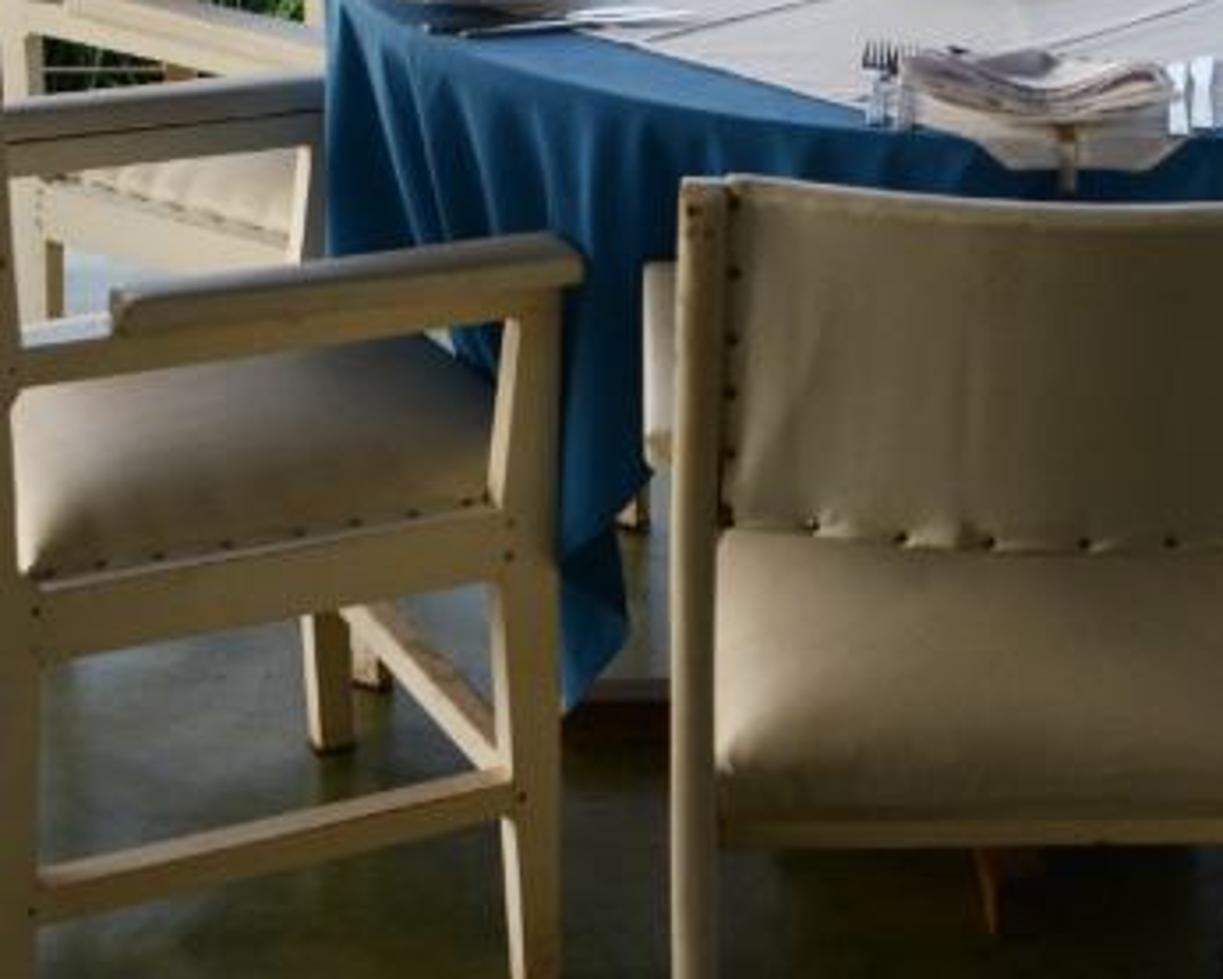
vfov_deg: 19.5
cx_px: 1145
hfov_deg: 24.2
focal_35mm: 76
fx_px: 2752
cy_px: -39
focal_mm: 28
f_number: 6.3
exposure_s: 1/320
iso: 400
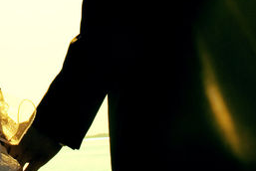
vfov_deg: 9.1
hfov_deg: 13.6
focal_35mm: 147
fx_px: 1047
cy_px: -104
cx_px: -46
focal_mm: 28
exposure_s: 1/200
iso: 100
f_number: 14
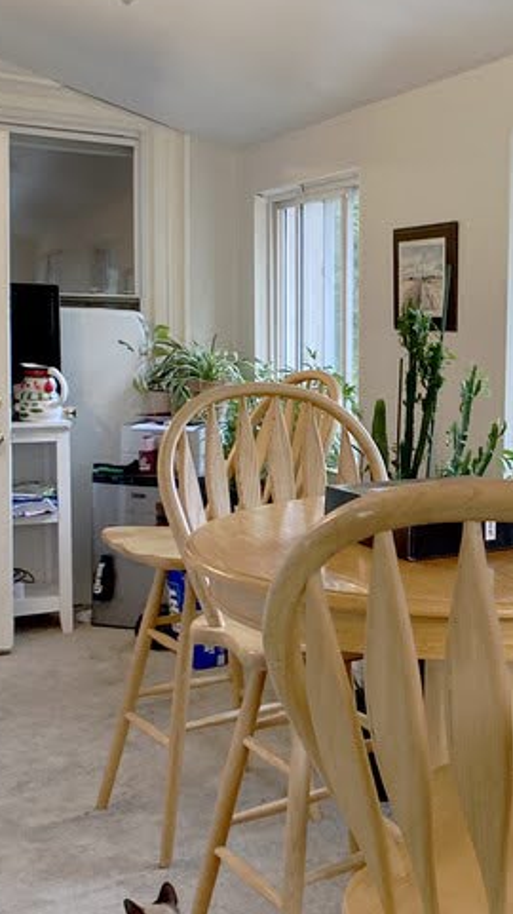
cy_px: 431
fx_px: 1574
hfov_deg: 17.9
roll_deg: -1.5
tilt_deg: -5.6
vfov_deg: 32.4
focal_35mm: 65
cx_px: 549
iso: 125
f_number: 1.8
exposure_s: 1/60
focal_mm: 3.99
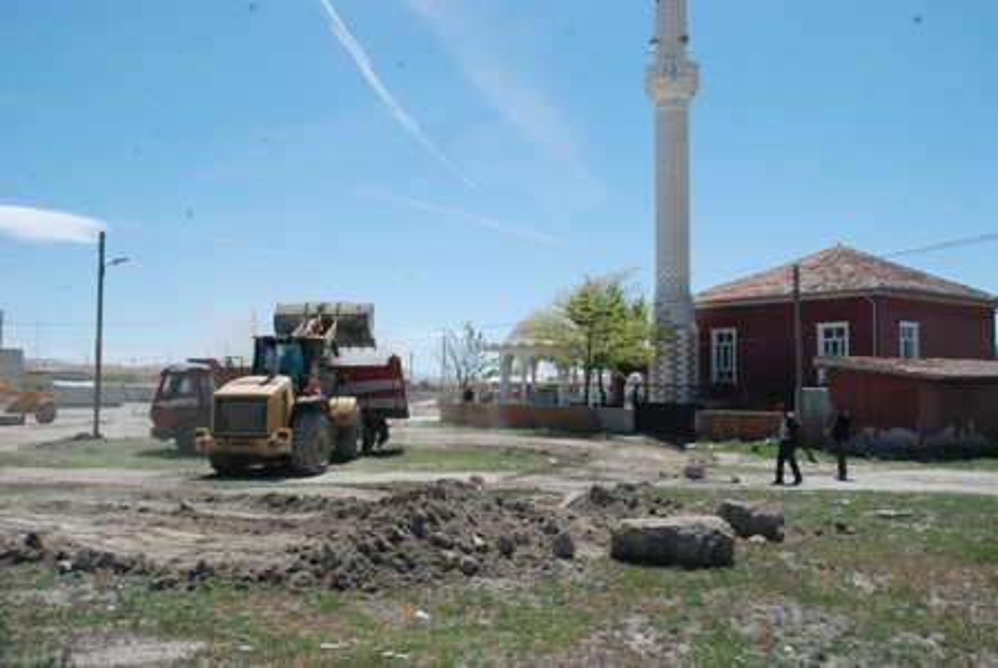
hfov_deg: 57.2
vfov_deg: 40.1
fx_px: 916
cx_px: 499
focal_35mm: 33
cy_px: 334
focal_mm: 22
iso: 1600
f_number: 16
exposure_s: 1/1000
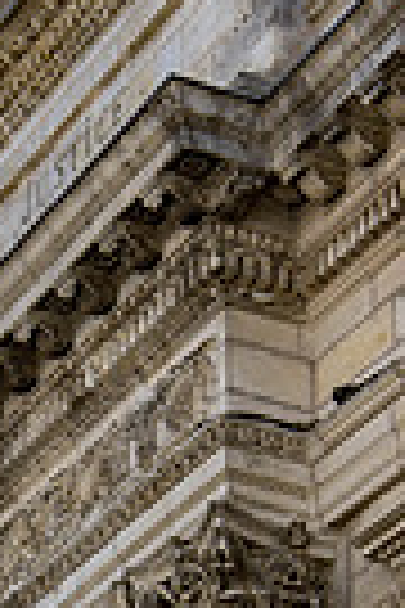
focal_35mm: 167
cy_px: 698
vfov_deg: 12.1
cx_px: -180
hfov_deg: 8.1
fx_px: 2818
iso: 64
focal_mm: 50
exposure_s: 1/200
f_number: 6.3
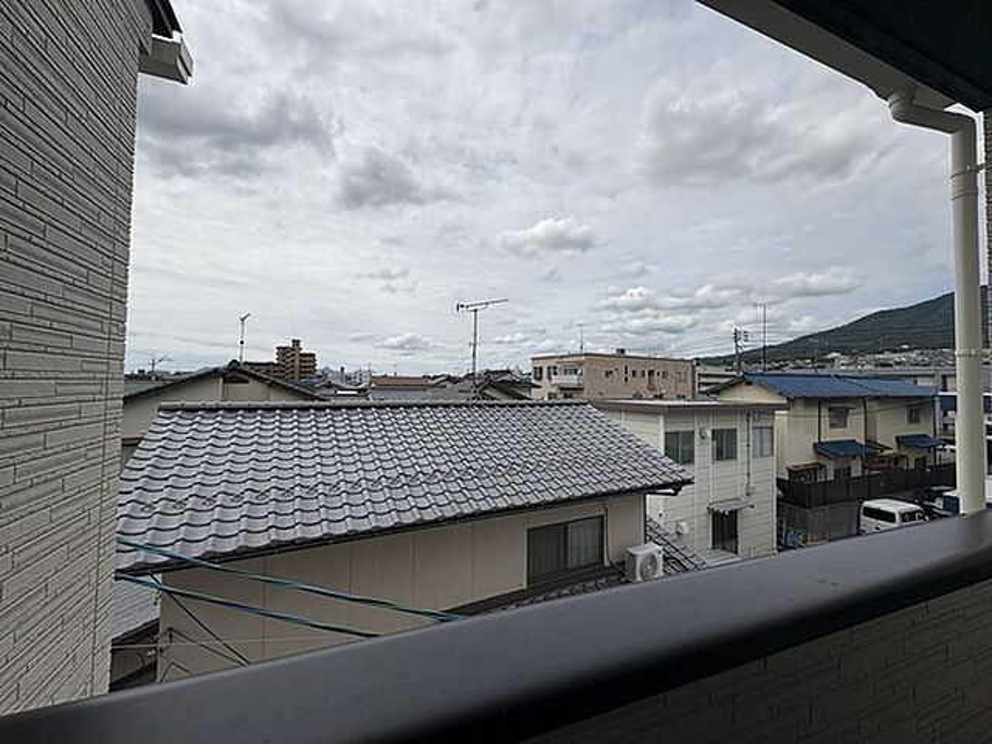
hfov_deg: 102.1
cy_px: 372
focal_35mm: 14
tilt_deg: +1.7
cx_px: 496
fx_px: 401
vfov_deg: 85.7
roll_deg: +0.4
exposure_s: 1/4132
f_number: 2.2
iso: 50
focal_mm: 2.22
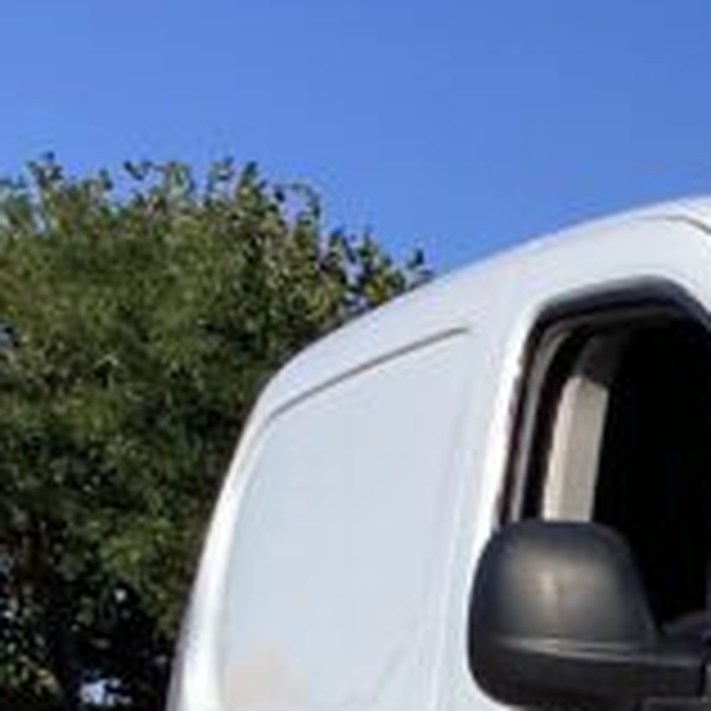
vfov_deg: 12.1
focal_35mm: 138
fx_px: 3207
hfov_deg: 11.4
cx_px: 1449
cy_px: 1073
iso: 25
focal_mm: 3.3
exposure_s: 1/2203
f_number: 2.4
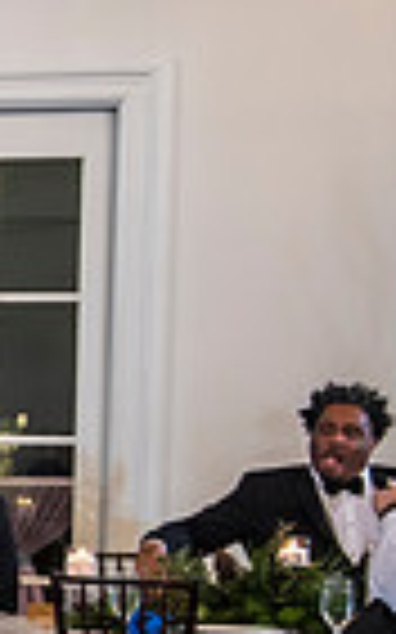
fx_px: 2541
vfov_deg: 14.1
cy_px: 519
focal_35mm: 147
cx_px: -756
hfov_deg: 7.8
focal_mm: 35
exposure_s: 1/125
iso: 1600
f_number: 2.8
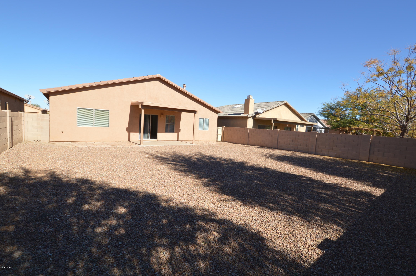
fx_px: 173
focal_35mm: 15
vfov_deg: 77.2
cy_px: 138
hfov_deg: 100.4
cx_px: 208
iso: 100
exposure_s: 1/200
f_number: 7.1
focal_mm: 10
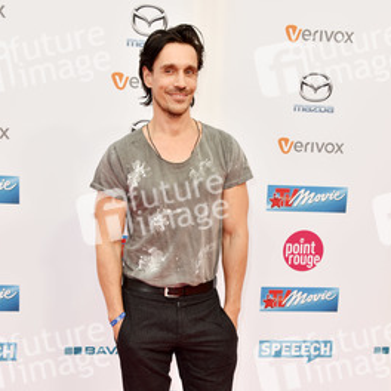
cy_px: 284
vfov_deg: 29.2
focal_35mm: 58
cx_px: 196
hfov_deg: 29.6
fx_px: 741
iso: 640
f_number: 5.6
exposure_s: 1/160
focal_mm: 45
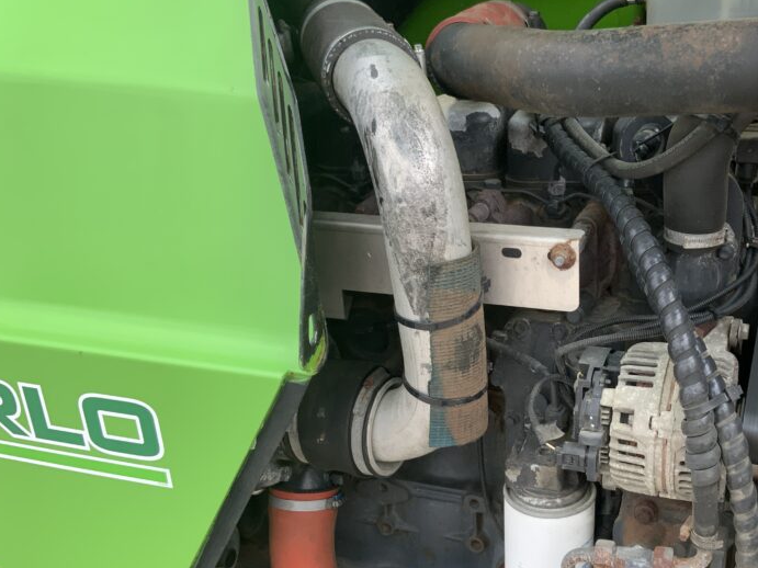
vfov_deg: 33.5
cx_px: 513
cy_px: 341
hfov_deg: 43.2
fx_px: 941
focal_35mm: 43
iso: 16
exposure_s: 1/406
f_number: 1.8
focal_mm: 3
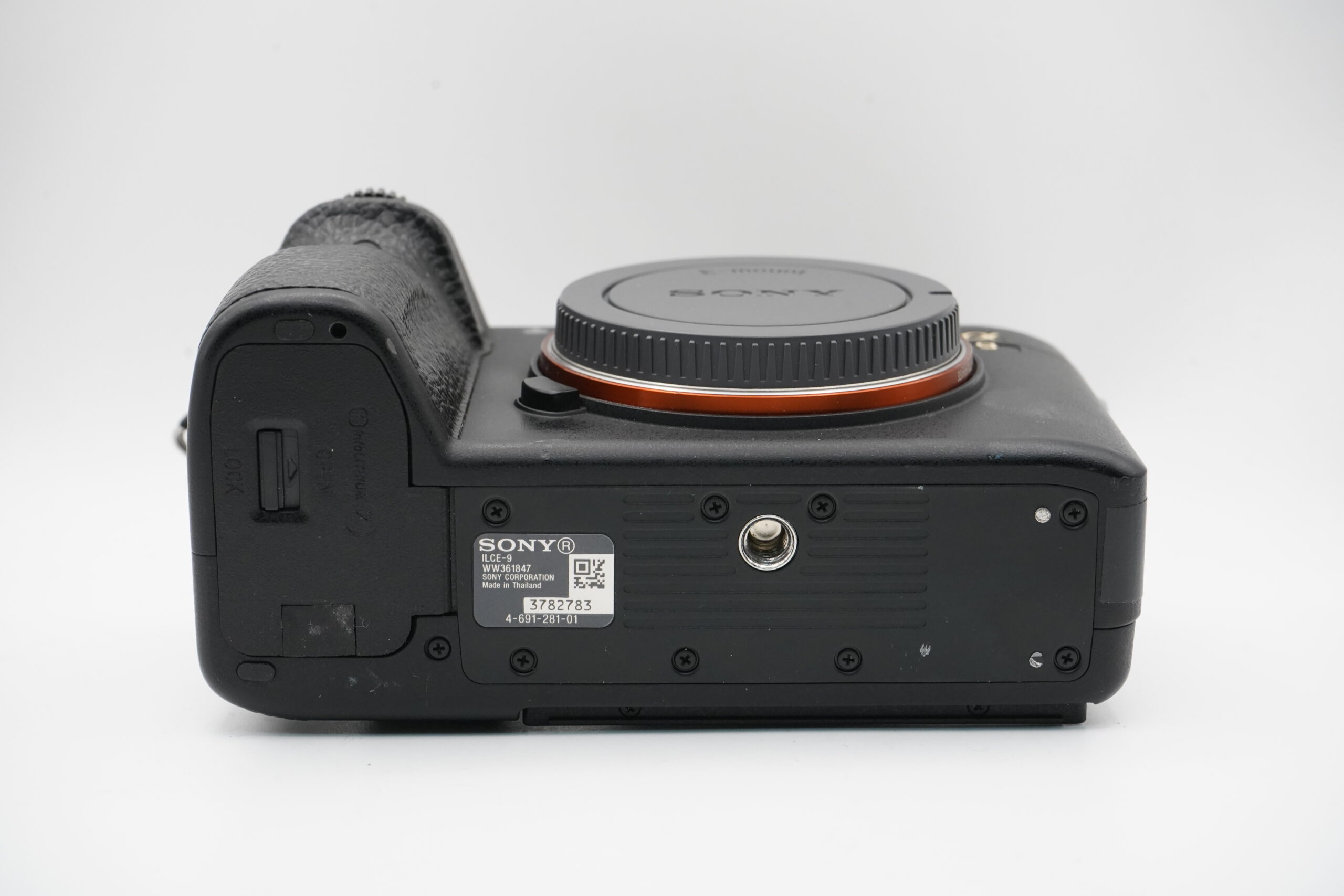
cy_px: 448
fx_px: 2315
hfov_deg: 32.4
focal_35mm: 62
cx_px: 672
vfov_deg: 21.9
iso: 3200
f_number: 11
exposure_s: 1/125
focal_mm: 62
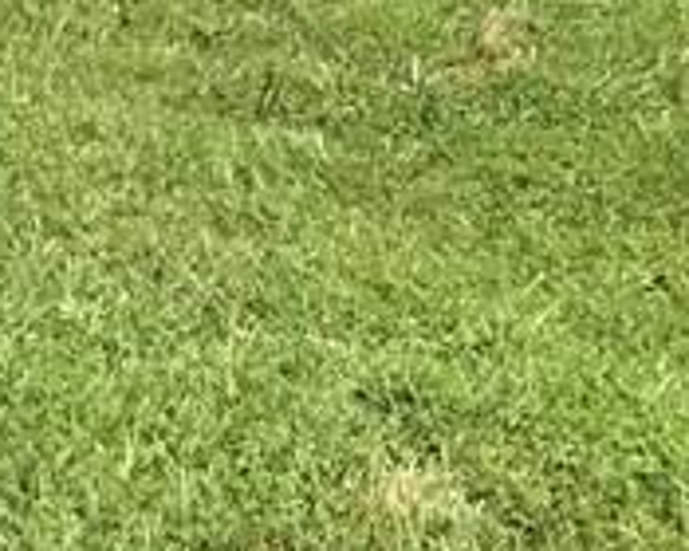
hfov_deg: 9.8
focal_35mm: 160
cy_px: -535
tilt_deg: -1.9
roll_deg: -2.6
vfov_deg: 9.1
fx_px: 3263
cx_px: -1221
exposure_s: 1/1277
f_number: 1.8
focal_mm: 3.99
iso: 20
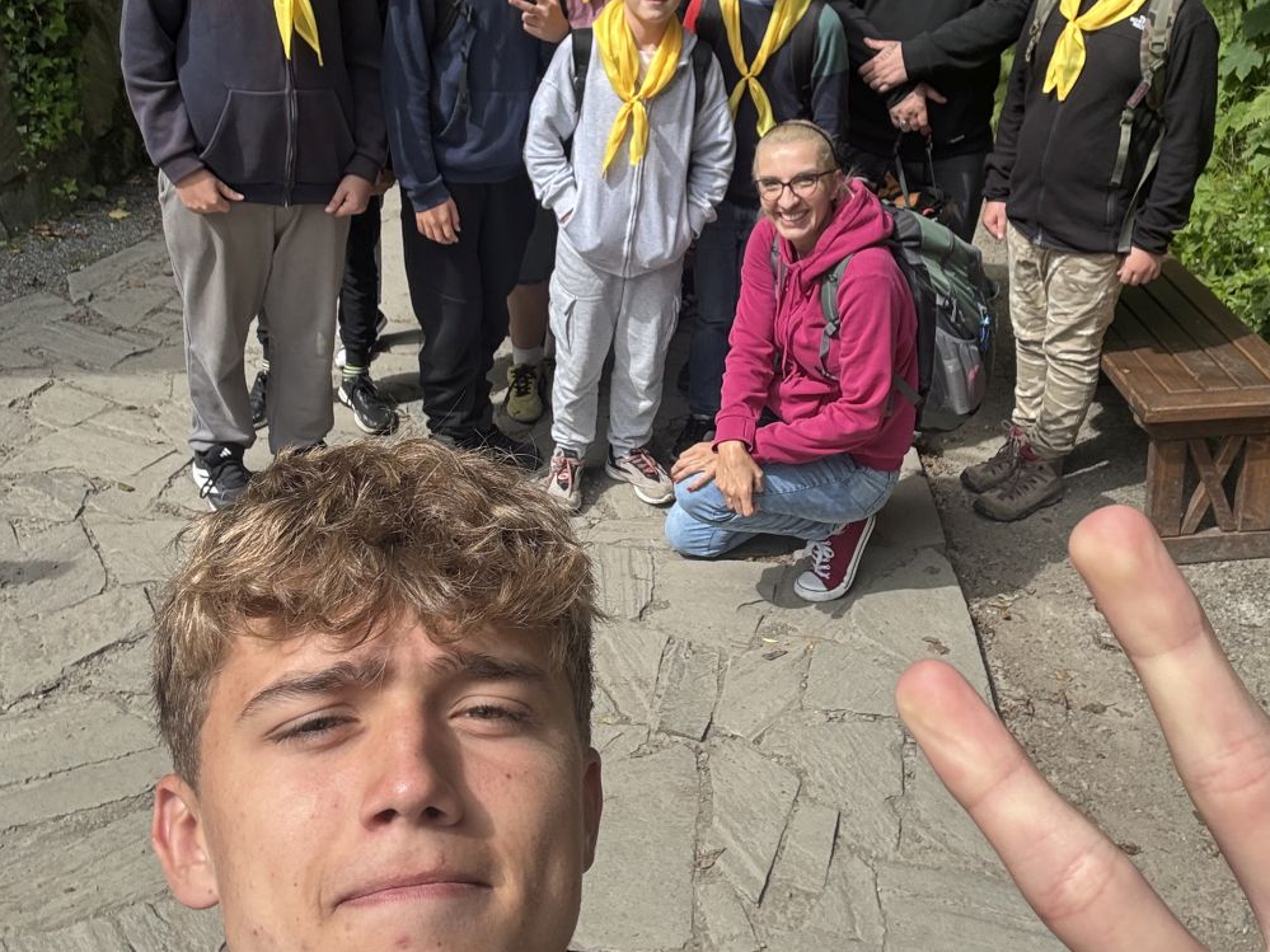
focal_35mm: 41
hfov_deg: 45.8
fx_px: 1504
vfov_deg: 35.1
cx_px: 650
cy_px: 409
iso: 25
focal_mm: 2.69
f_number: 1.9
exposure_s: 1/373
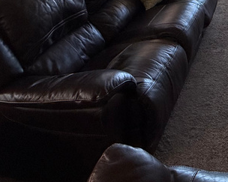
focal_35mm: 46
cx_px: 284
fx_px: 310
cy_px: -95
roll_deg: -0.4
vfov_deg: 24.7
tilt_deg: -5.8
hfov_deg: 32.2
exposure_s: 1/120
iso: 80
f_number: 2.2
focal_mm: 2.22
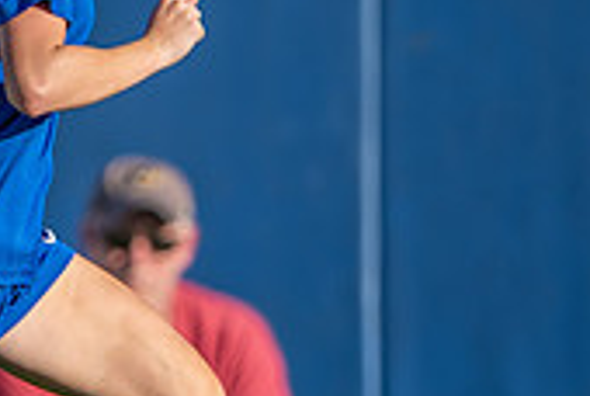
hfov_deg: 0.8
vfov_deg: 0.5
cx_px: -348
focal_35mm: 2651
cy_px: 319
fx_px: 43522
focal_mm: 400
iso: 72
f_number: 3.2
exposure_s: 1/1000
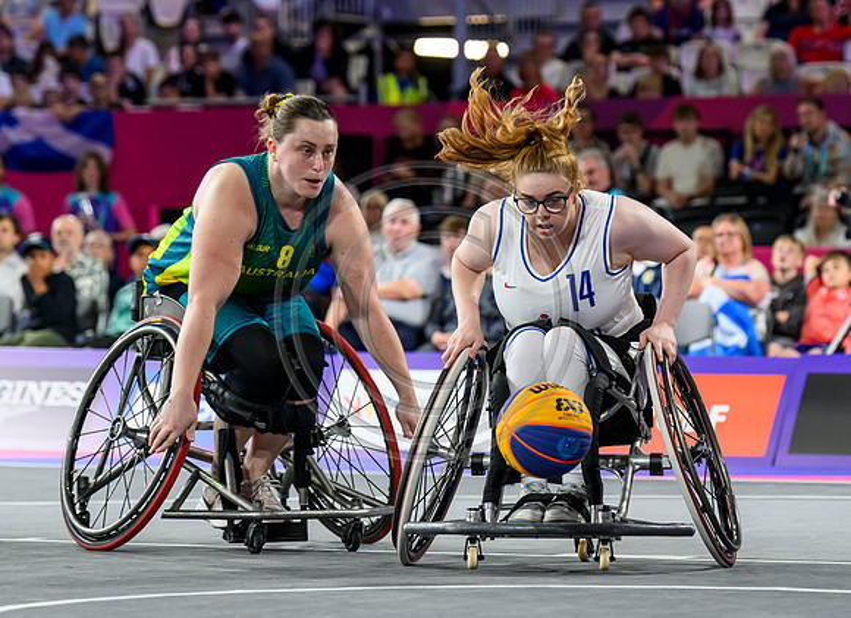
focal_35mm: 182
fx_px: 4422
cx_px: 590
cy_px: 231
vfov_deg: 8.0
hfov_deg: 11.0
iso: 2500
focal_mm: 105
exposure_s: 1/1600
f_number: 3.2
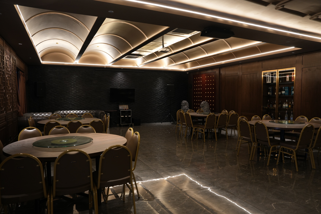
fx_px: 214
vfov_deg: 53.1
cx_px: 160
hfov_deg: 73.7
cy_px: 107
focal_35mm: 24
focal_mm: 24
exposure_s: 1/15
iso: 800
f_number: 4.5
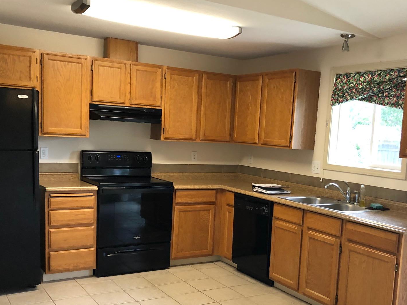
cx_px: 229
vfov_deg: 35.6
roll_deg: -2.9
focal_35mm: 40
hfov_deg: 46.7
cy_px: 202
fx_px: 470
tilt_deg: -7.5
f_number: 1.8
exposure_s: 1/15
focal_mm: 3.99
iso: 50
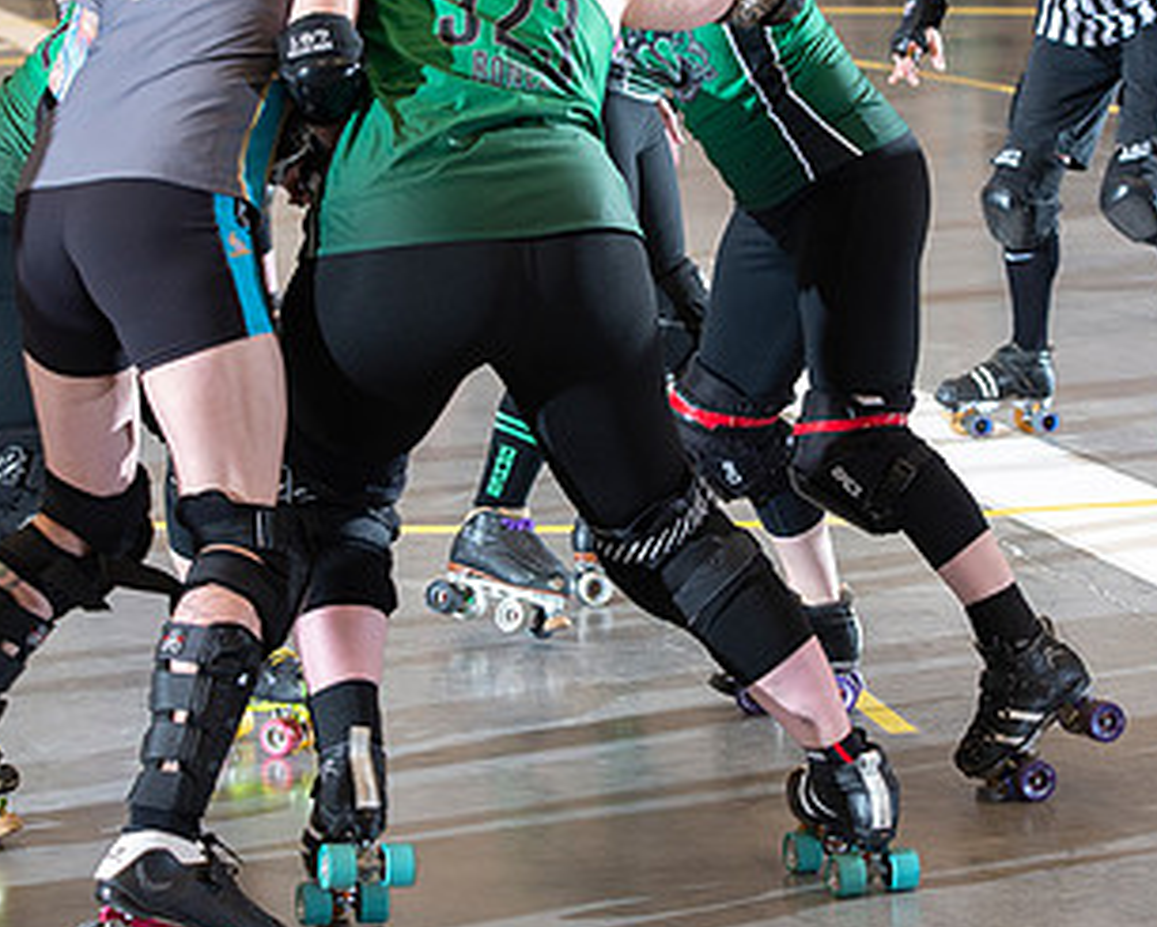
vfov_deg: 10.6
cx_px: 613
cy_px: 286
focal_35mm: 146
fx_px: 5001
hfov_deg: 13.2
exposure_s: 1/160
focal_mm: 82
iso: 640
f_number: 5.6
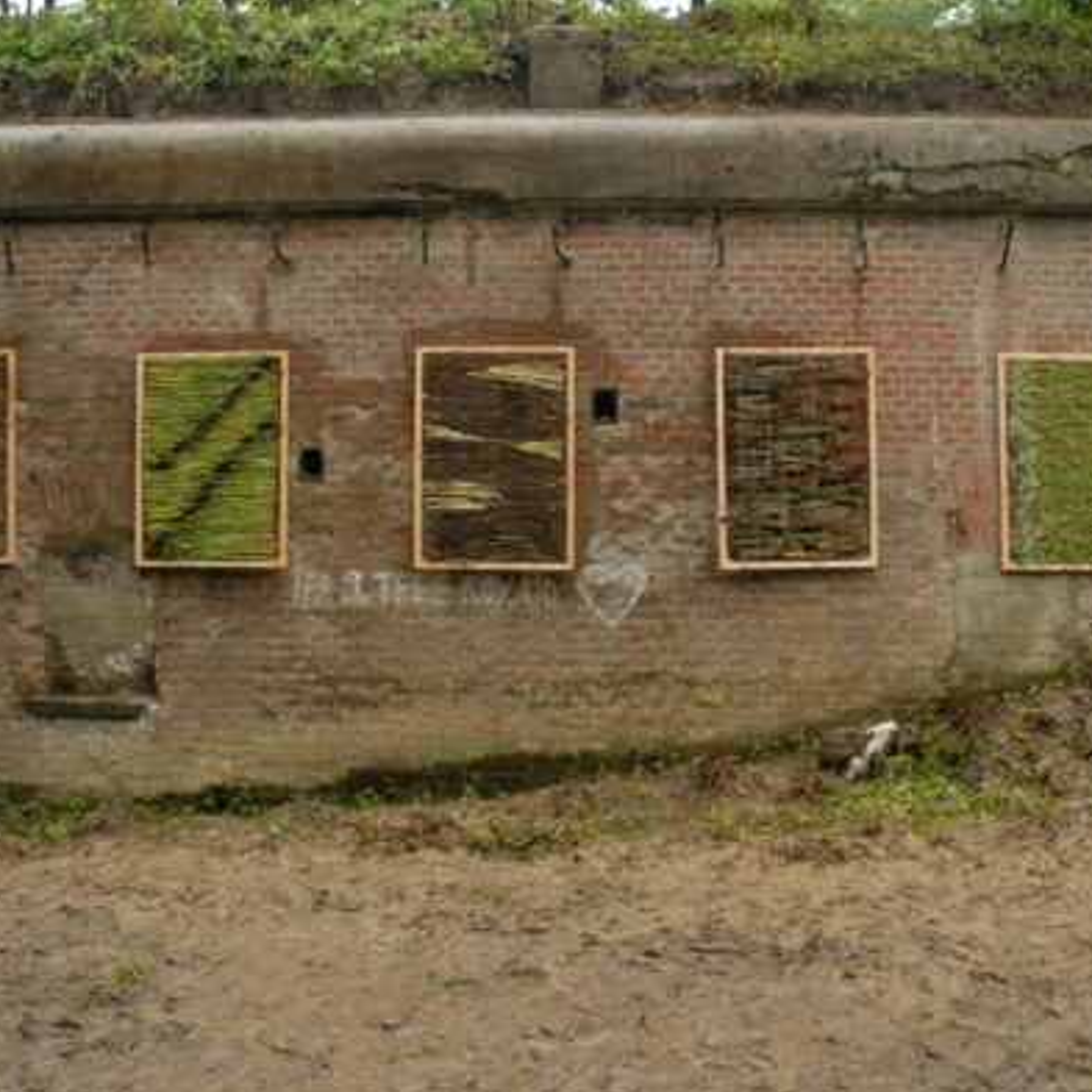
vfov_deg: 47.2
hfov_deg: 47.2
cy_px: 553
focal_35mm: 35
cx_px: 589
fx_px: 1249
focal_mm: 18
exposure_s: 1/60
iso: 250
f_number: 4
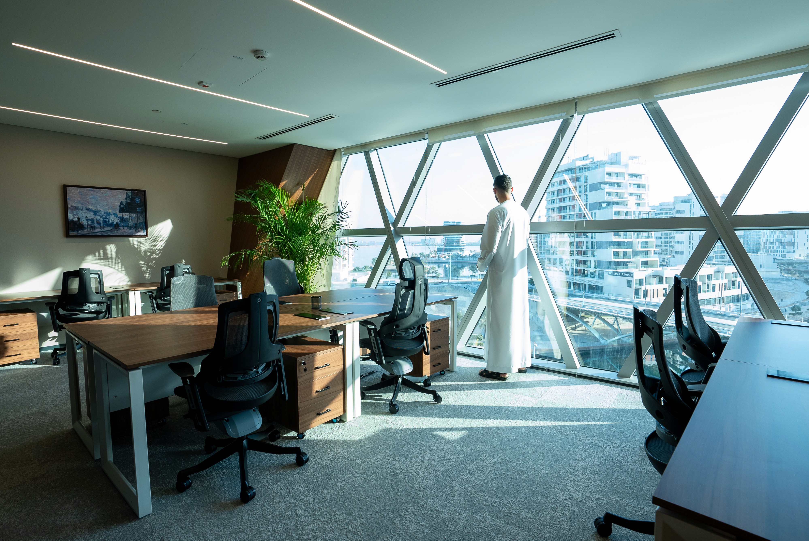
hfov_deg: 93.2
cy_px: 261
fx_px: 382
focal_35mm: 17
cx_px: 400
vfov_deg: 70.5
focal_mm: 16
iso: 800
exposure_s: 1/50
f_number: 7.1
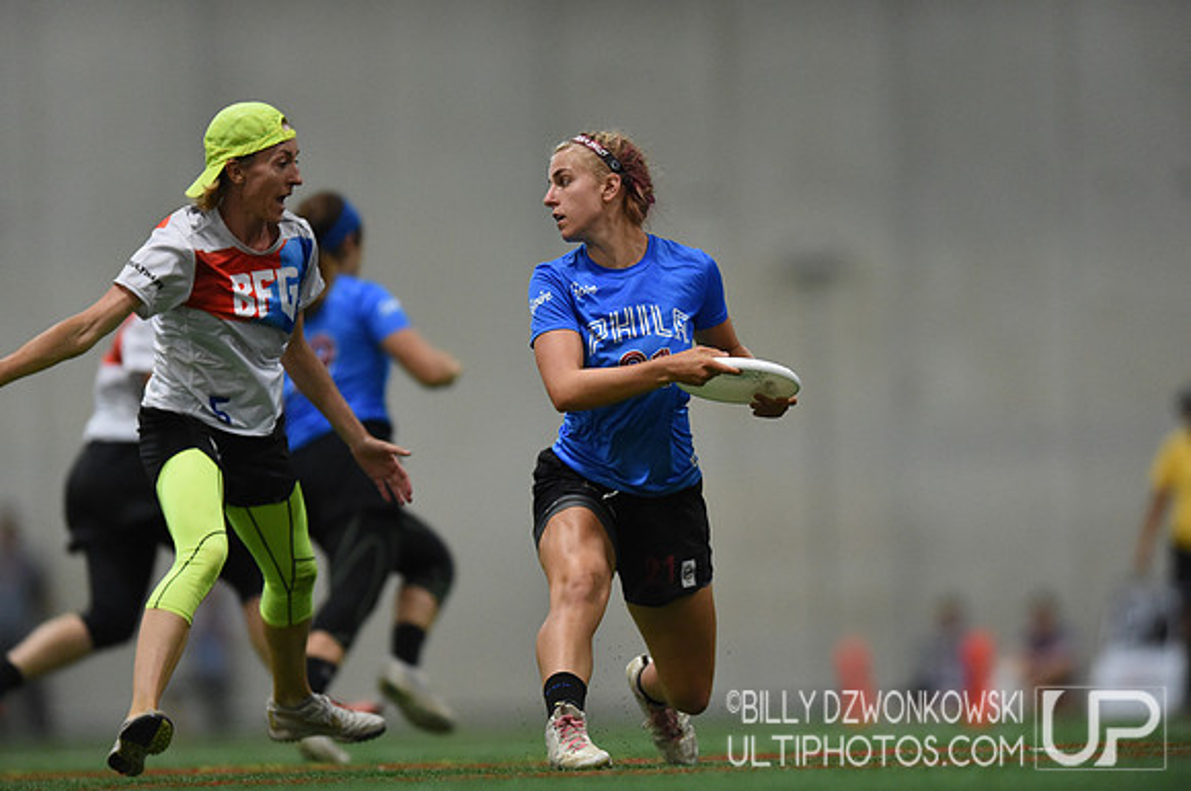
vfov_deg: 3.4
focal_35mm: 400
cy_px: 396
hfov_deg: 5.2
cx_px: 596
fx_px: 13215
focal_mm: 400
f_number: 2.8
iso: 10000
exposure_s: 1/640
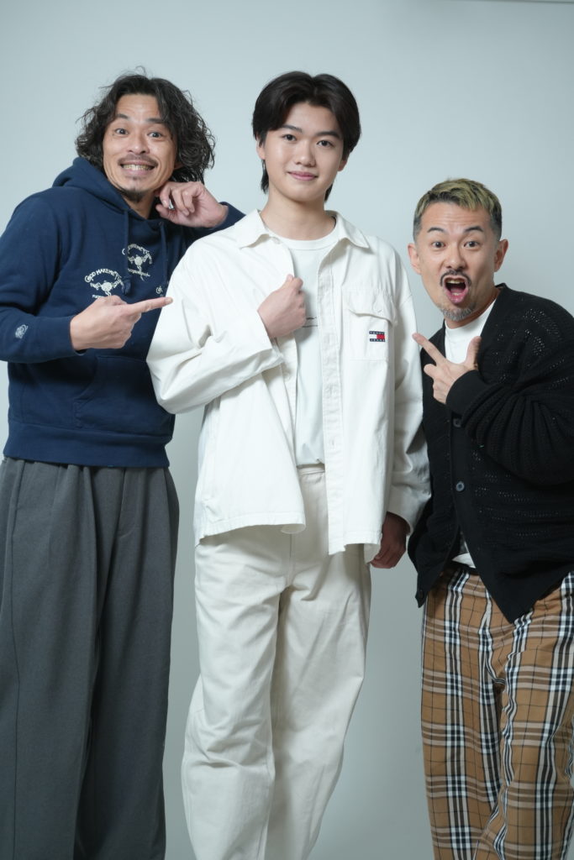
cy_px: 430
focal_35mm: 56
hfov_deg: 24.2
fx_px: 1339
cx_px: 287
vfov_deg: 35.6
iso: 1000
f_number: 11
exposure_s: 1/125
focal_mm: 56
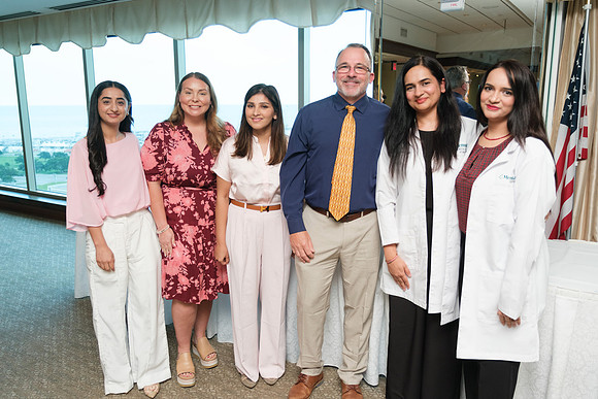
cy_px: 200
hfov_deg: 65.5
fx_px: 465
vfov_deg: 46.4
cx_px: 299
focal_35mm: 28
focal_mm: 18.7
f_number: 2.8
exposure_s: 1/125
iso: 640
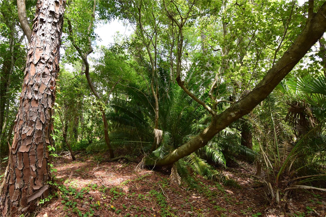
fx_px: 149
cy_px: 108
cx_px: 163
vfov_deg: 72.0
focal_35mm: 16
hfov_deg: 95.0
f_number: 8
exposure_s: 1/80
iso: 400
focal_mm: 11
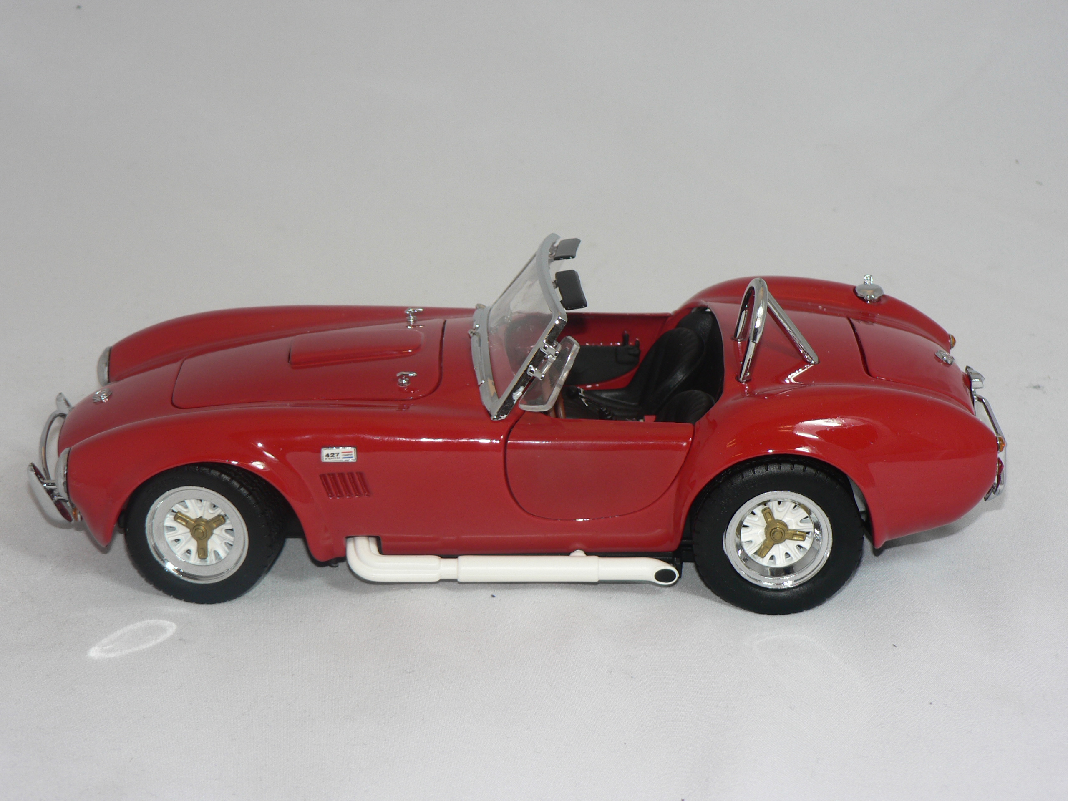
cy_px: 400
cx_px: 534
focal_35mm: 82
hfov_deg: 23.8
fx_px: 2530
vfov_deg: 18.0
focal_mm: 13.7
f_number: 3.2
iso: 80
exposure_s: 1/60
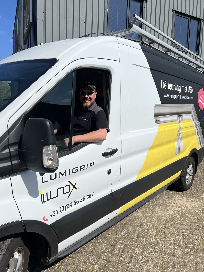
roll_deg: -1.4
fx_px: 204
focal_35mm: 26
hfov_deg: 53.1
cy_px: 136
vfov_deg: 67.3
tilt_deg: -4.9
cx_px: 102
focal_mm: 5.7
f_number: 1.5
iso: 50
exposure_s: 1/11364
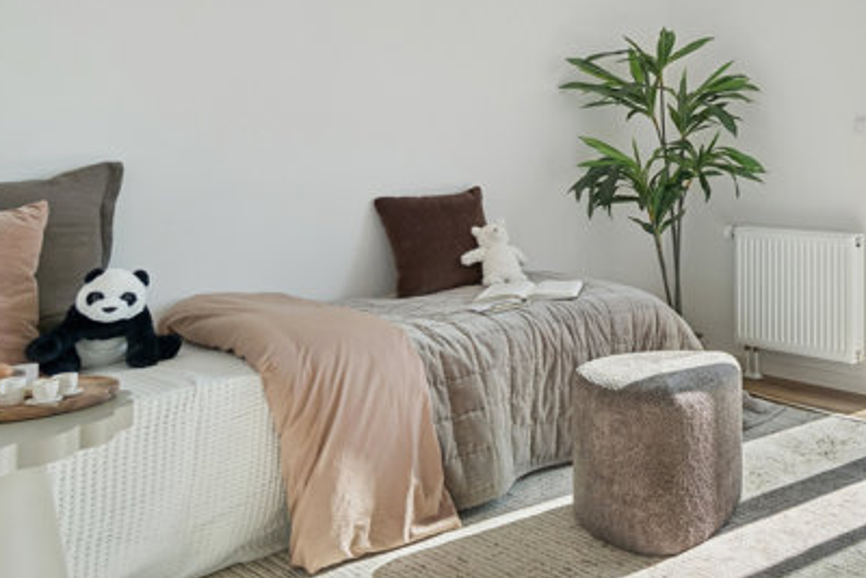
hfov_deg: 48.6
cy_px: 135
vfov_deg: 38.8
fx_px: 794
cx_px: 836
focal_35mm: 33
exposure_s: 1/320
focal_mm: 11
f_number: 8
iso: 200
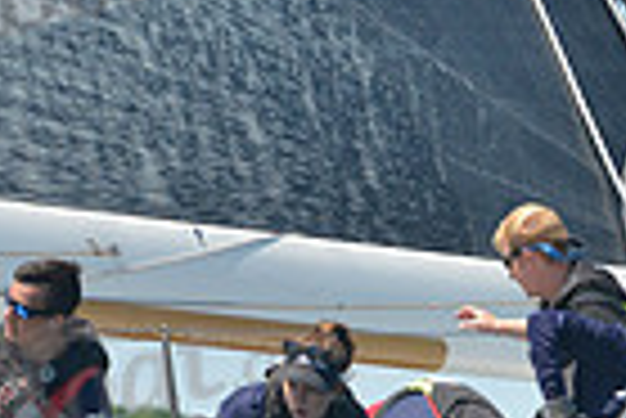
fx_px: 15997
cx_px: 576
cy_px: 582
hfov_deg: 2.2
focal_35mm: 919
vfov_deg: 1.5
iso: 280
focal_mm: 220
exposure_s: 1/1000
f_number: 7.1
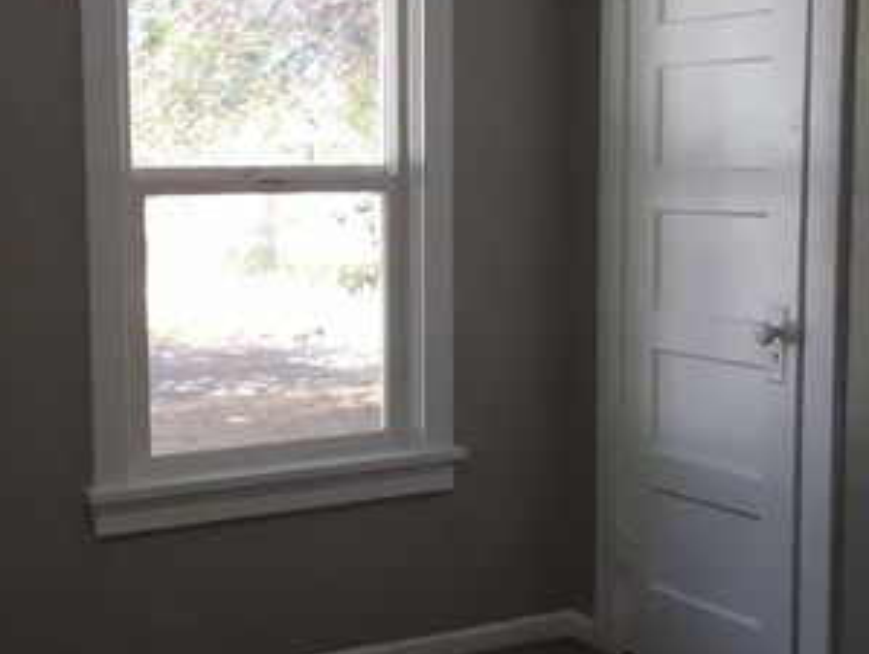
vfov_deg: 23.7
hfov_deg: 31.0
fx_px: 1558
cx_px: 314
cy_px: 334
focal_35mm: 62
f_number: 2.2
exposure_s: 1/30
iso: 25
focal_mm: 4.15
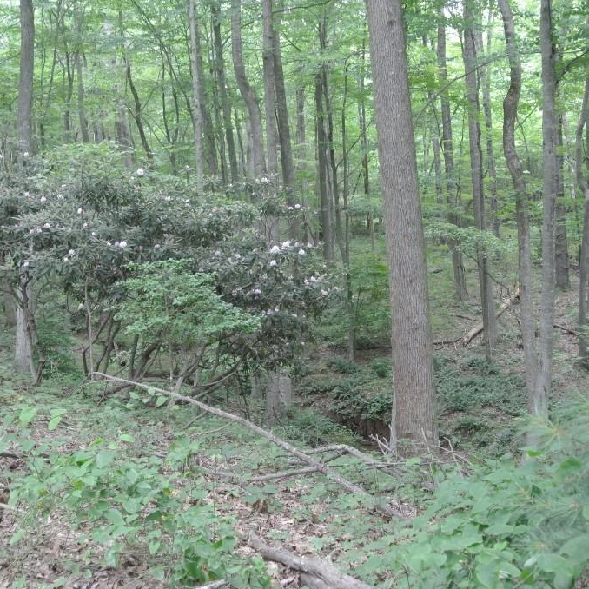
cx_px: 246
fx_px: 1040
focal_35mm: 54
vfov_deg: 31.6
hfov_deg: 31.6
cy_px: 294
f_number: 4.2
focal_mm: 15.7
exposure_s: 1/60
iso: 640
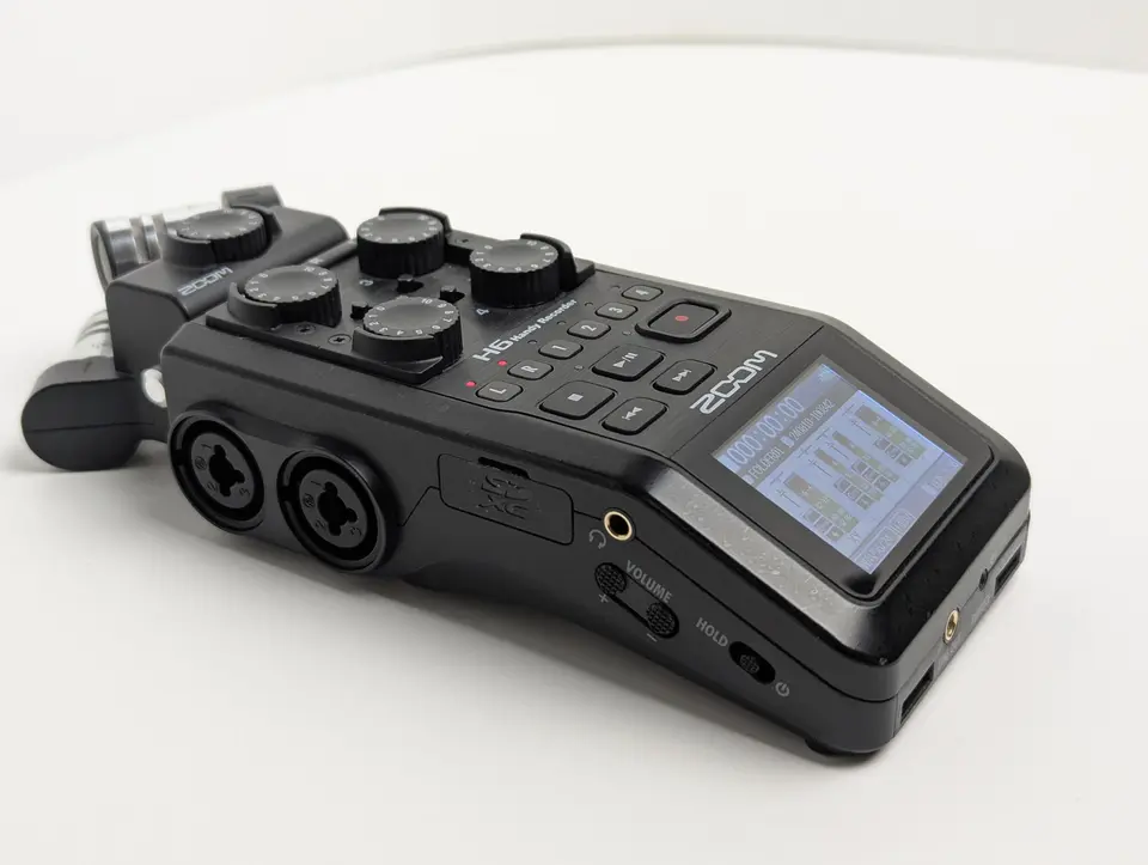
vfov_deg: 30.3
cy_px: 432
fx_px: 1594
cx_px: 574
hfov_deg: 39.6
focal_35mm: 48
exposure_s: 1/60
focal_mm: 6.81
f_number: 1.85
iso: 72
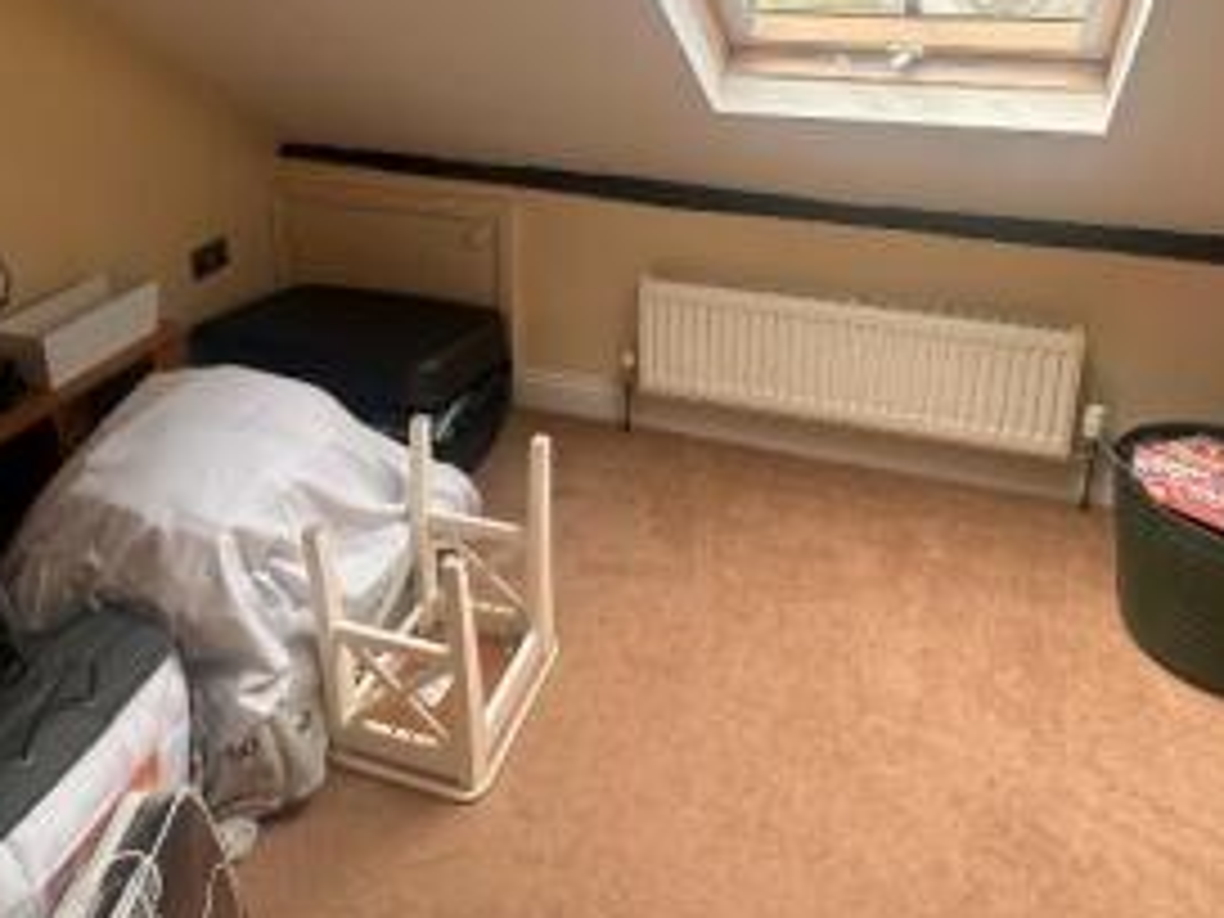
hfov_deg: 59.9
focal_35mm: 30
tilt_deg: -17.6
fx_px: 1061
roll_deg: +0.5
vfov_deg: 44.6
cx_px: 578
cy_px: 191
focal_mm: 2.22
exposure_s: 1/197
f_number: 2.2
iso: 40
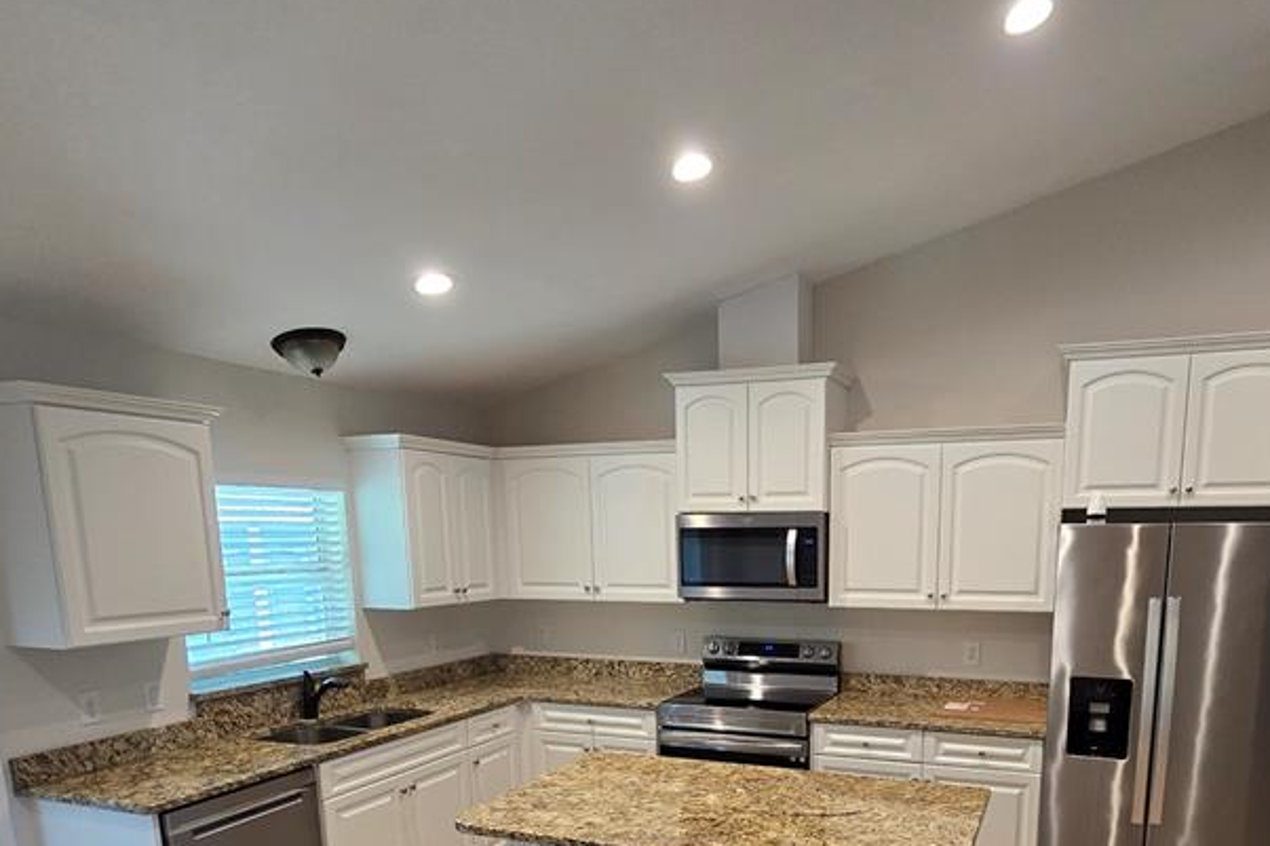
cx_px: 759
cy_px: 696
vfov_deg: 51.1
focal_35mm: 23
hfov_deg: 75.3
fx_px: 811
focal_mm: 2.2
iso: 200
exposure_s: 1/60
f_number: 2.2
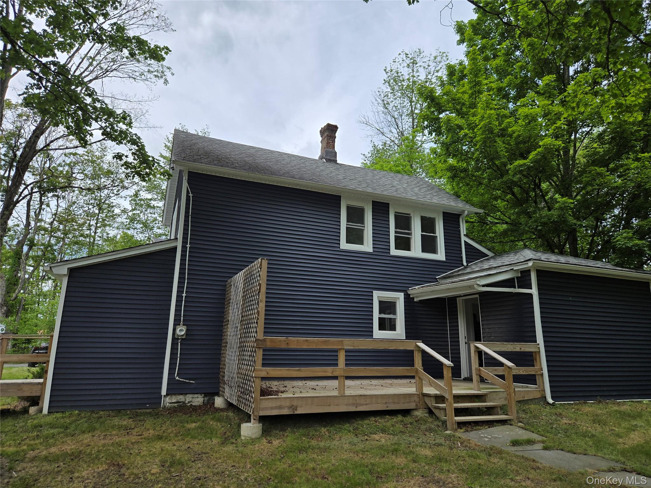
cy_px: 244
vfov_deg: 58.9
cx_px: 326
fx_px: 433
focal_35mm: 23
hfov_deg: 73.9
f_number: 1.8
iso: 40
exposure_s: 1/2921
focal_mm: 5.4
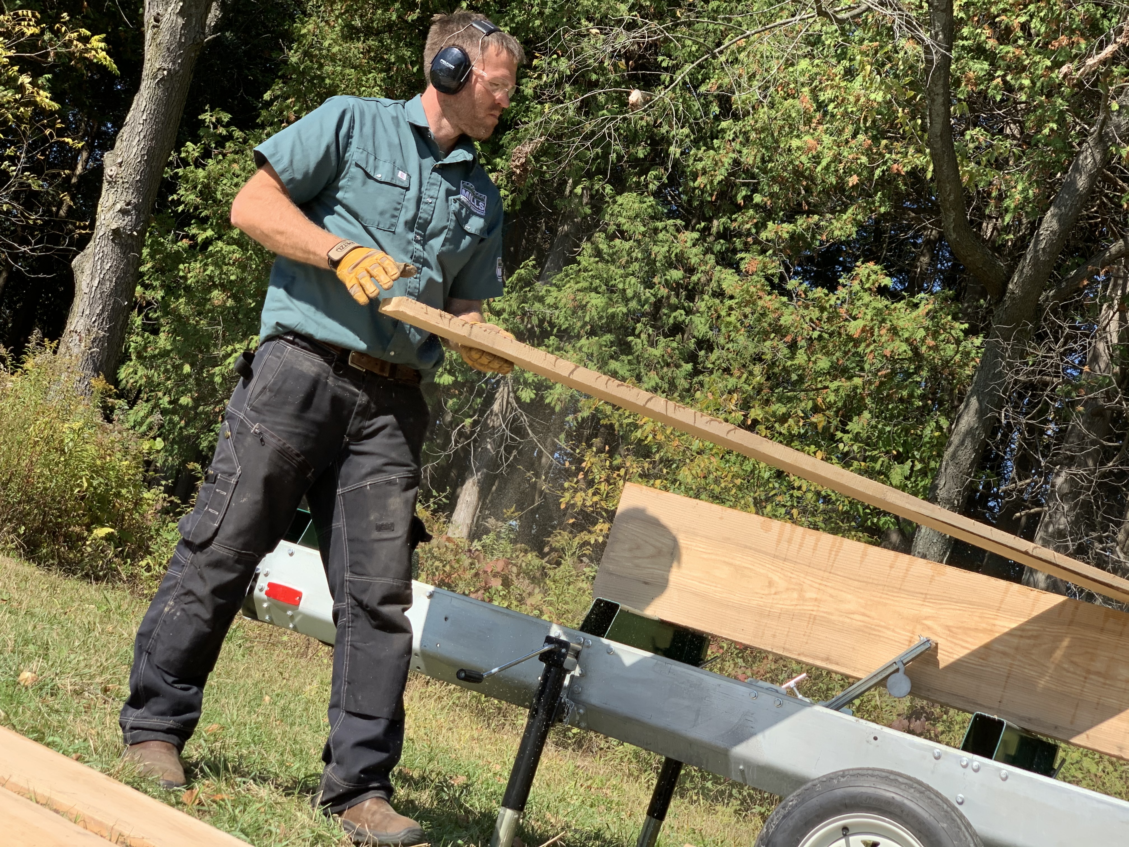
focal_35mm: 52
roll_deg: -17.9
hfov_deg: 36.8
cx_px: 564
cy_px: 424
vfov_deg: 28.0
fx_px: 1696
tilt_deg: +8.4
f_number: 2.4
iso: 16
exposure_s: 1/675
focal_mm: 6
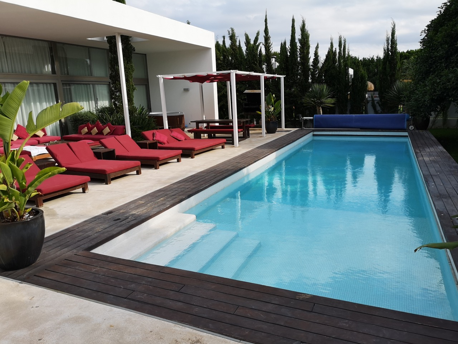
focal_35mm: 27
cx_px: 229
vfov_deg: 51.4
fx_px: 357
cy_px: 172
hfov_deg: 65.3
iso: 50
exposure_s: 1/1477
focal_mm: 3.95
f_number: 1.8
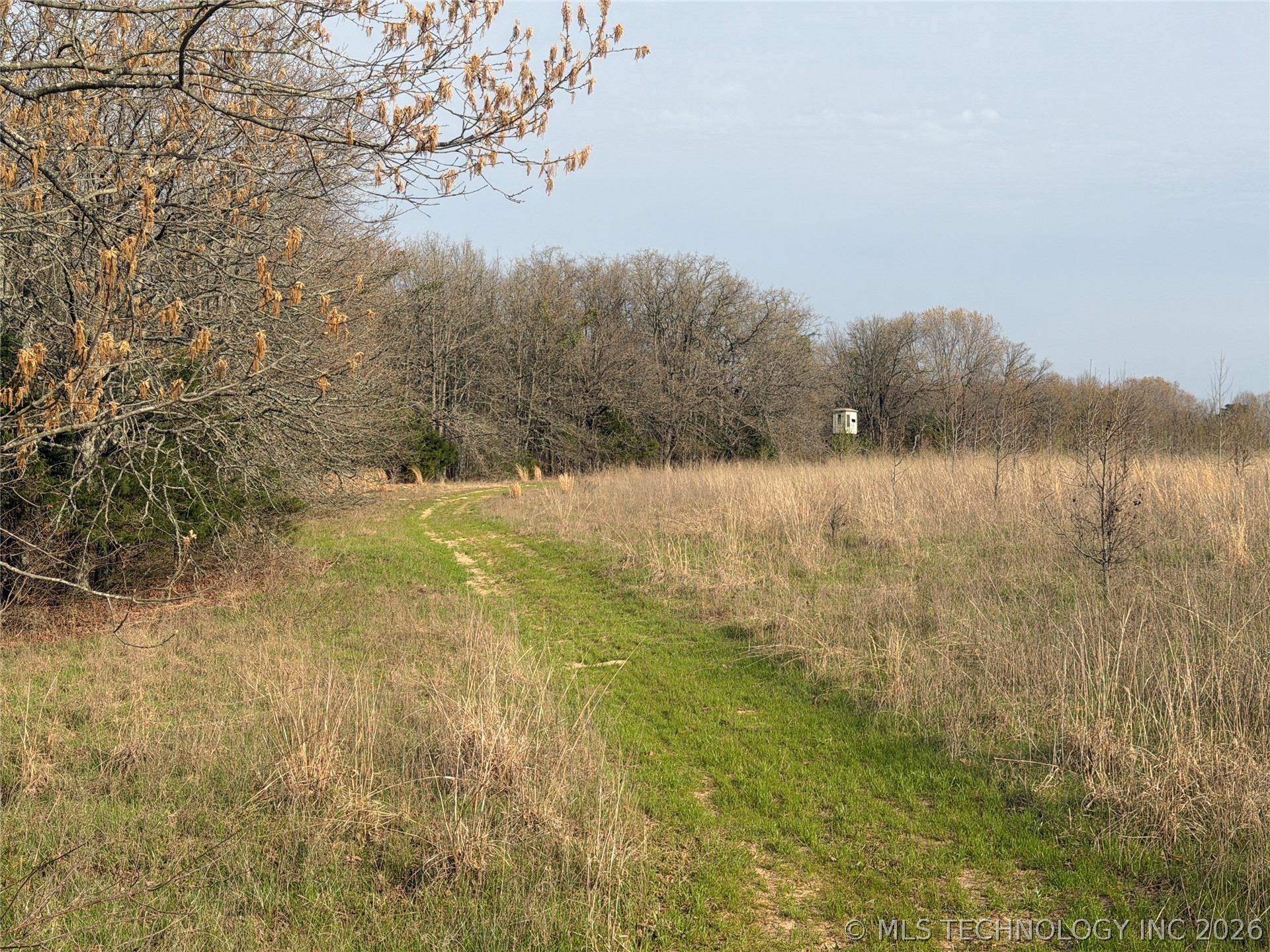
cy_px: 476
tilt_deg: +0.5
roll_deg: -1.1
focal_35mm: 48
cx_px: 635
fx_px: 1761
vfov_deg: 30.3
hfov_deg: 39.7
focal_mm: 6.76
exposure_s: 1/3891
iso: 64
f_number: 1.78
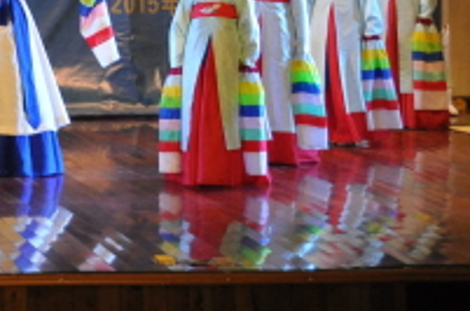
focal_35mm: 220
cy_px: -116
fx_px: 2865
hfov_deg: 9.1
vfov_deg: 6.2
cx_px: -246
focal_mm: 46
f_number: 6.3
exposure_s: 1/160
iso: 800
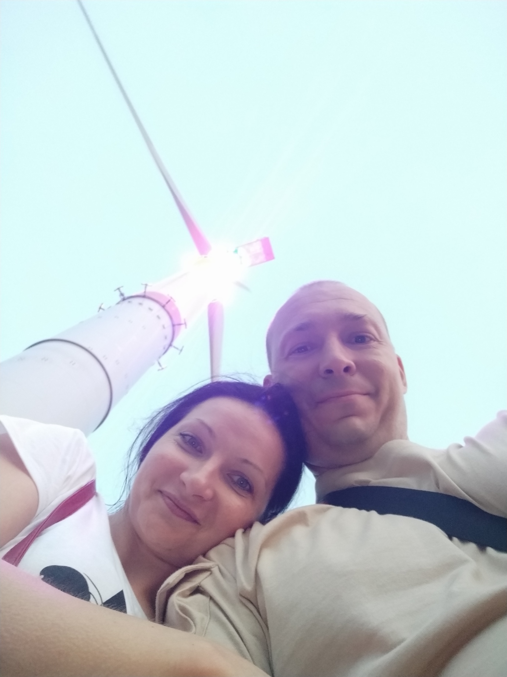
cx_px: 254
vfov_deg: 76.4
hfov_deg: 61.0
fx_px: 430
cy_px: 338
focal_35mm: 22
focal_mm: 3.86
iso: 1185
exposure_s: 1/20
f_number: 2.2
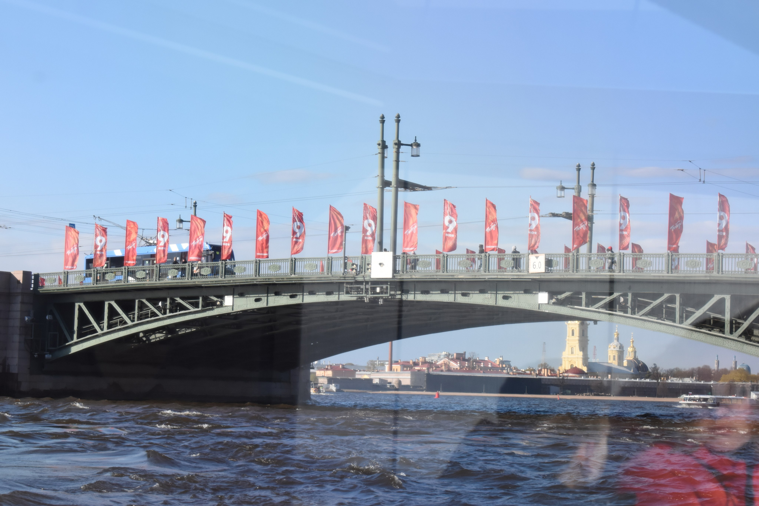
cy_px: 253
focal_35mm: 82
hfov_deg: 24.6
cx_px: 380
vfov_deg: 16.6
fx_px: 1739
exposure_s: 1/400
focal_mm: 55
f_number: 10
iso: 800
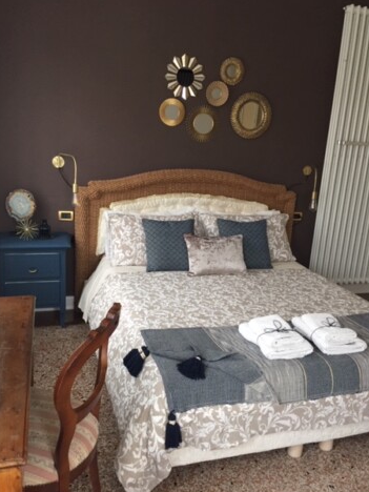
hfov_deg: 45.4
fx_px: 441
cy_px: 243
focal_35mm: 31
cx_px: 177
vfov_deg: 58.3
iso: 125
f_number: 2.2
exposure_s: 1/30
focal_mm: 4.15
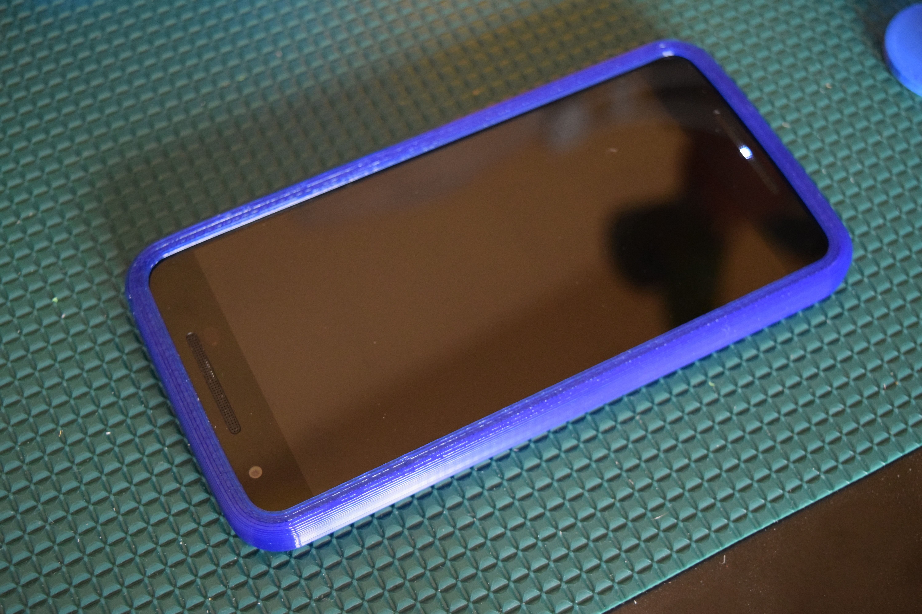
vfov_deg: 25.8
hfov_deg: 37.9
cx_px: 461
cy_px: 307
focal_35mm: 52
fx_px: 1344
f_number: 4.5
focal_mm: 35
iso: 3200
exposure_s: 1/60
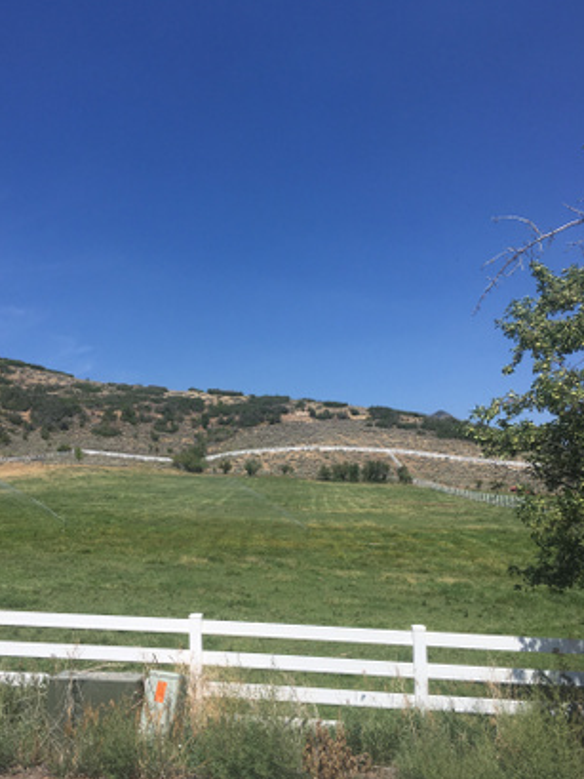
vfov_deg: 53.7
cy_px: 448
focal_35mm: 34
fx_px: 764
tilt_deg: +5.8
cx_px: 247
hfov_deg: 41.7
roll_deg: +2.1
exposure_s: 1/2079
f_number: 2.2
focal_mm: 4.15
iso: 25
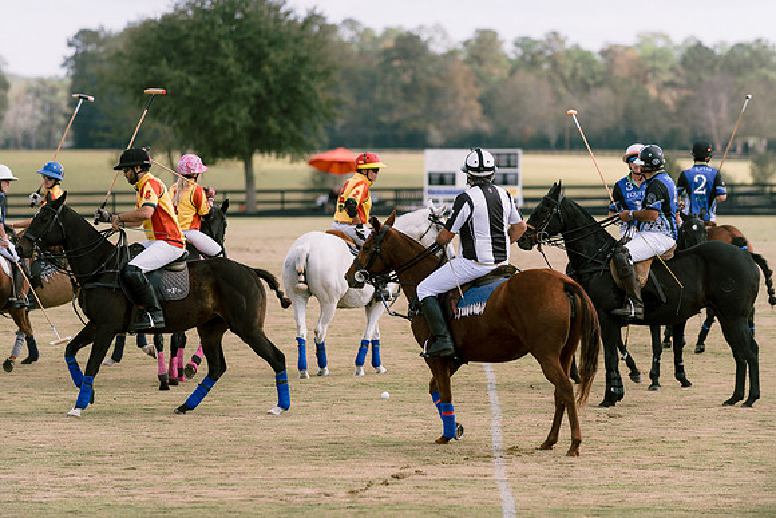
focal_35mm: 150
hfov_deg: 13.7
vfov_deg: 9.2
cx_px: 388
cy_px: 259
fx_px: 3234
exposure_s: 1/2000
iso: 200
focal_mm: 150
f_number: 3.5
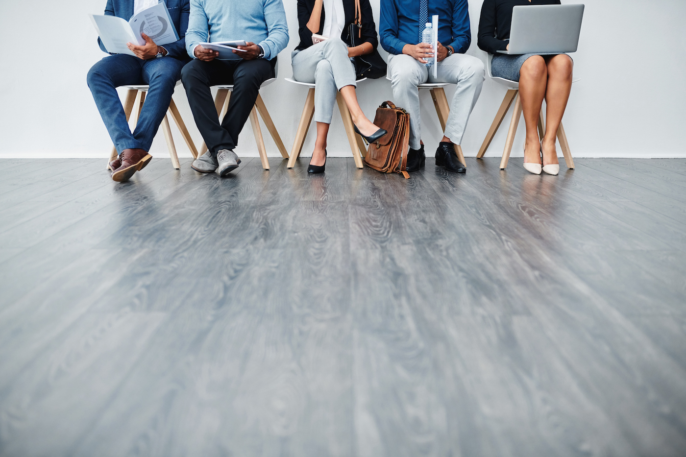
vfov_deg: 37.8
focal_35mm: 35
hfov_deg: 54.4
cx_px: 343
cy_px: 228
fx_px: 667
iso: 640
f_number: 2.2
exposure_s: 1/200
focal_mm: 35
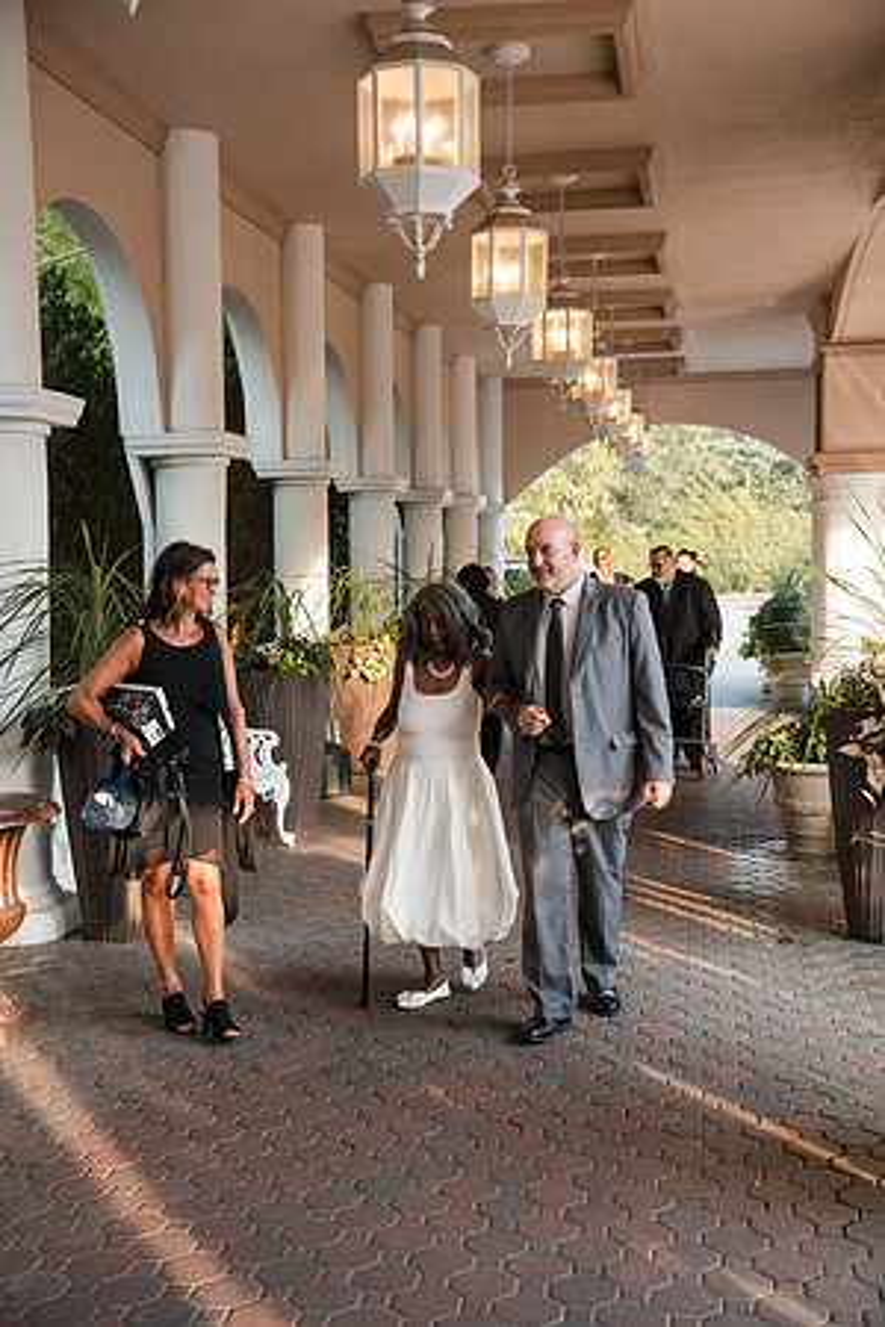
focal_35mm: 45
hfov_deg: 29.9
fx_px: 1659
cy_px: 664
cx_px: 442
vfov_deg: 43.6
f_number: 4
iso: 800
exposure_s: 1/250
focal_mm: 45
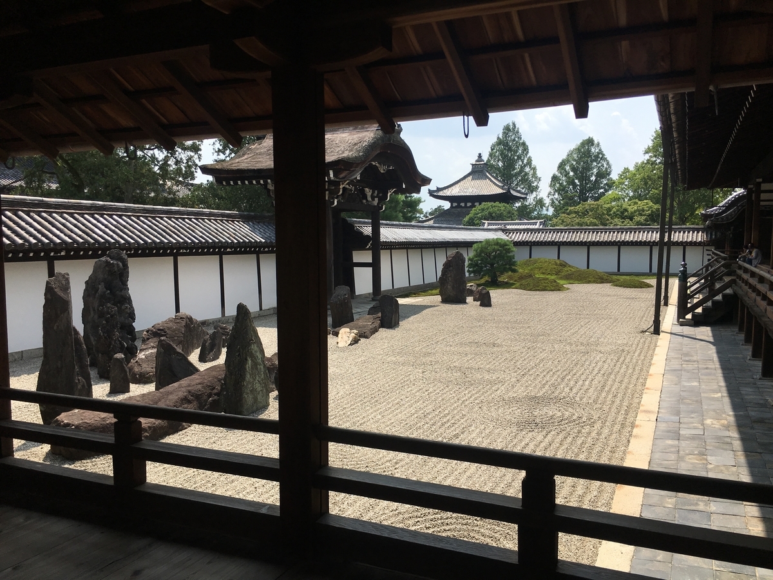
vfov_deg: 48.2
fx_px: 648
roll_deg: +0.5
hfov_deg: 61.7
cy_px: 290
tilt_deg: -1.7
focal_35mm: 29
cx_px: 386
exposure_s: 1/1832
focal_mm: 4.15
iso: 25
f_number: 2.2
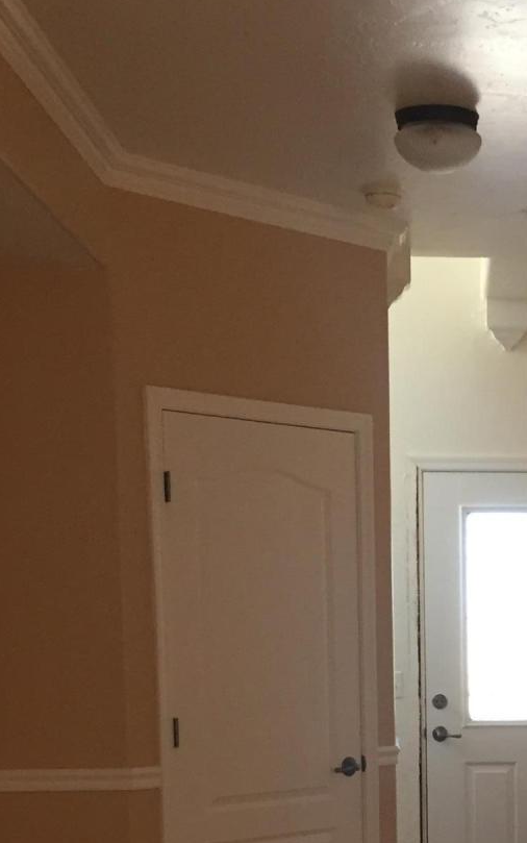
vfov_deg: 25.8
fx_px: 1746
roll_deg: +0.6
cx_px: 594
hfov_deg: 16.6
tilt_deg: -6.7
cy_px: 829
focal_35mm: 76
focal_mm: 4.15
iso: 125
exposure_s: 1/30
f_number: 2.2
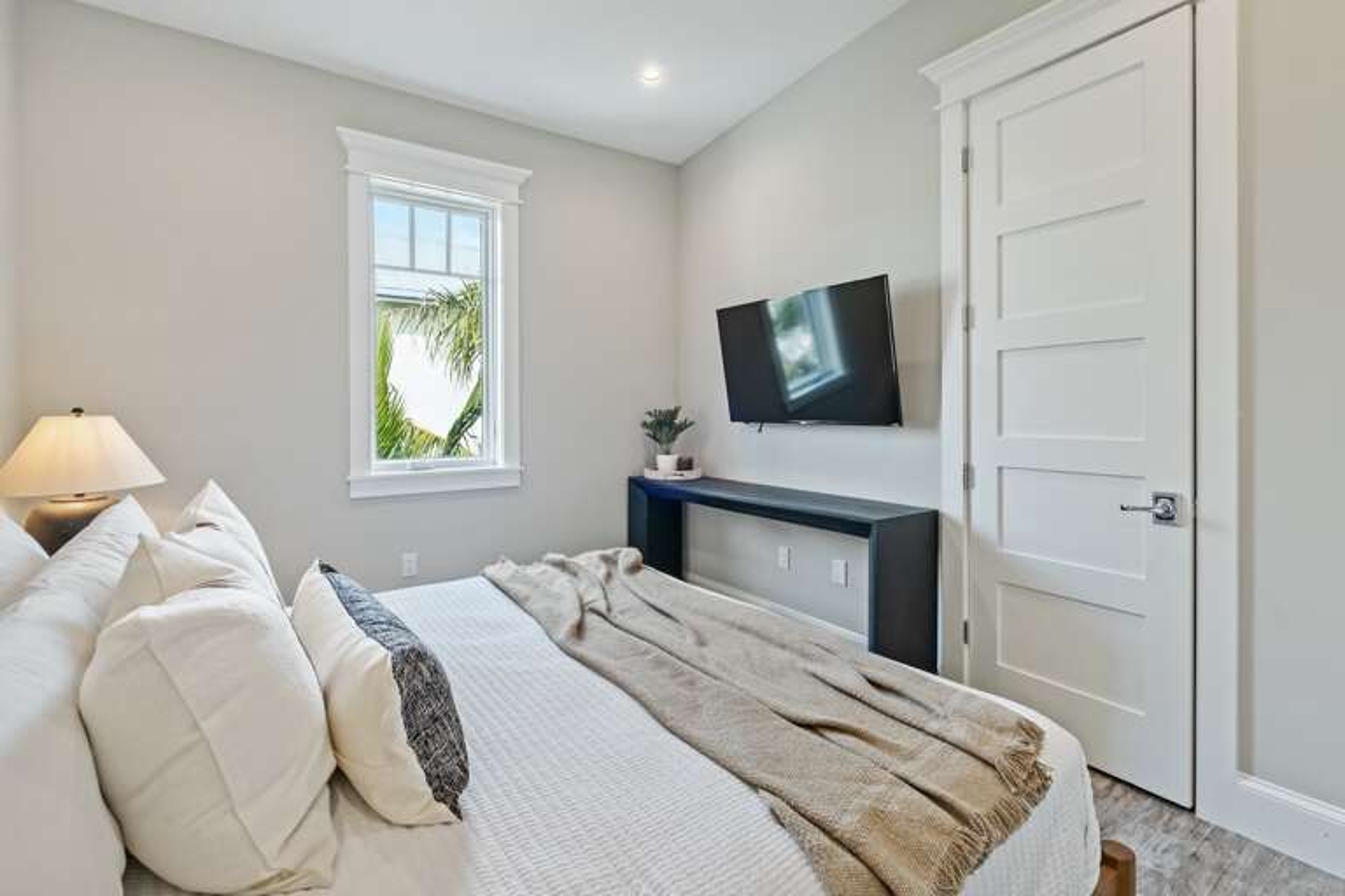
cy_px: 448
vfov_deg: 77.3
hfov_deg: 100.4
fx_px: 560
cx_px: 672
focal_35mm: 15
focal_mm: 10
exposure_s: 1/8
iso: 640
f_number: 6.4
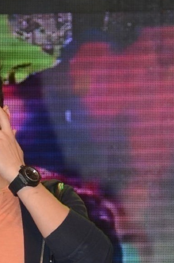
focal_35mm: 463
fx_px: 3375
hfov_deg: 3.0
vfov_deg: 4.5
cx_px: -22
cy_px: 261
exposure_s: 1/125
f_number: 5.6
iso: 800
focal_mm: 98
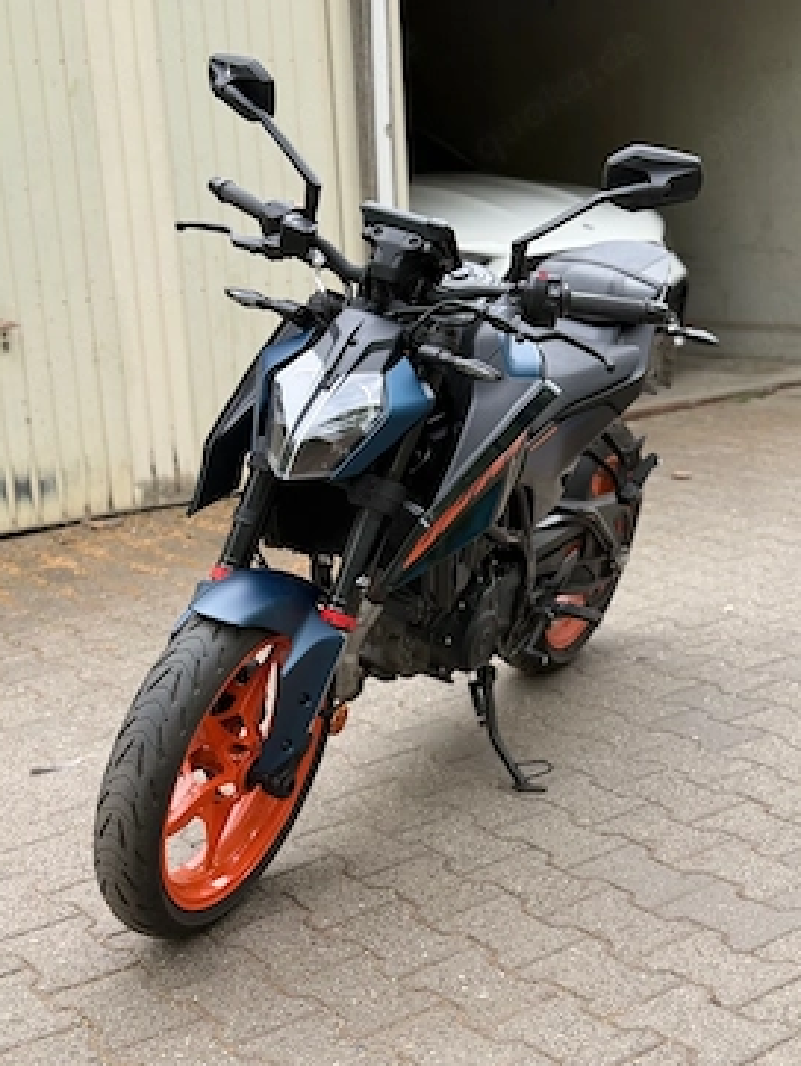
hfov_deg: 27.6
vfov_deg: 36.1
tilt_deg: -13.5
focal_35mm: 53
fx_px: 1633
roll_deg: +2.8
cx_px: 398
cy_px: 586
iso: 80
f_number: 1.78
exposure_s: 1/837
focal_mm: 6.76
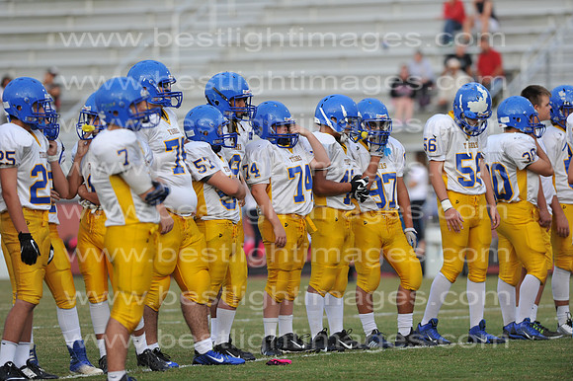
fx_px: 4772
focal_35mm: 300
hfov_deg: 6.9
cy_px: 190
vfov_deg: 4.6
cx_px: 286
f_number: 4
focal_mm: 300
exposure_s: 1/3200
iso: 1000
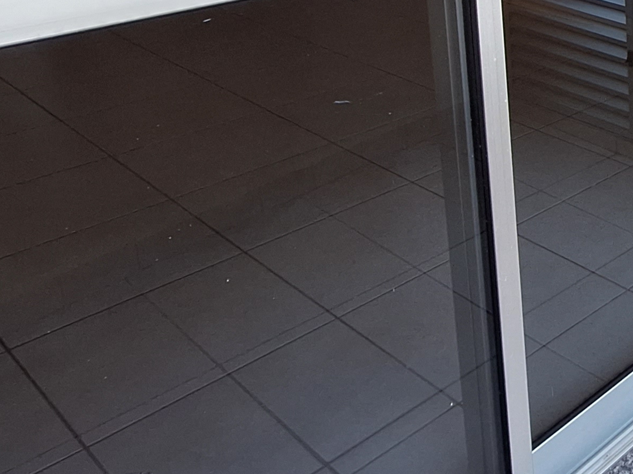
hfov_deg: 32.5
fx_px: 804
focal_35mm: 44
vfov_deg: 29.8
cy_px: -38
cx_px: 819
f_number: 2.2
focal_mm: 1.74
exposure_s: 1/50
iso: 80
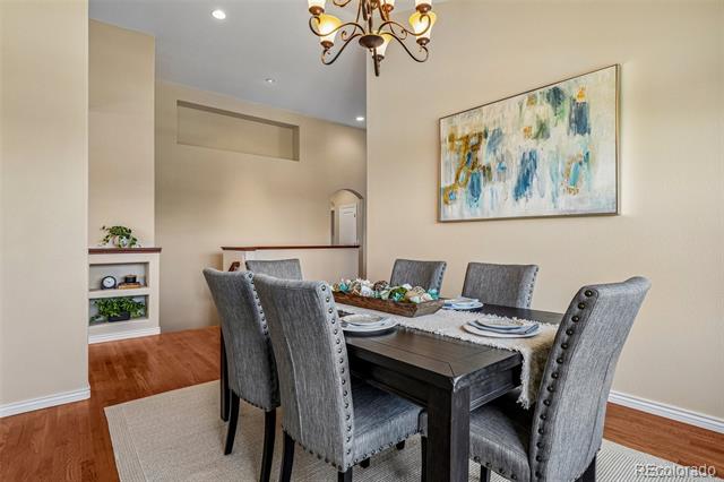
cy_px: 241
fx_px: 332
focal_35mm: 16
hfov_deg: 95.0
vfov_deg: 72.0
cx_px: 362
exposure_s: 1/30
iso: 320
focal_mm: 11
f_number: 8
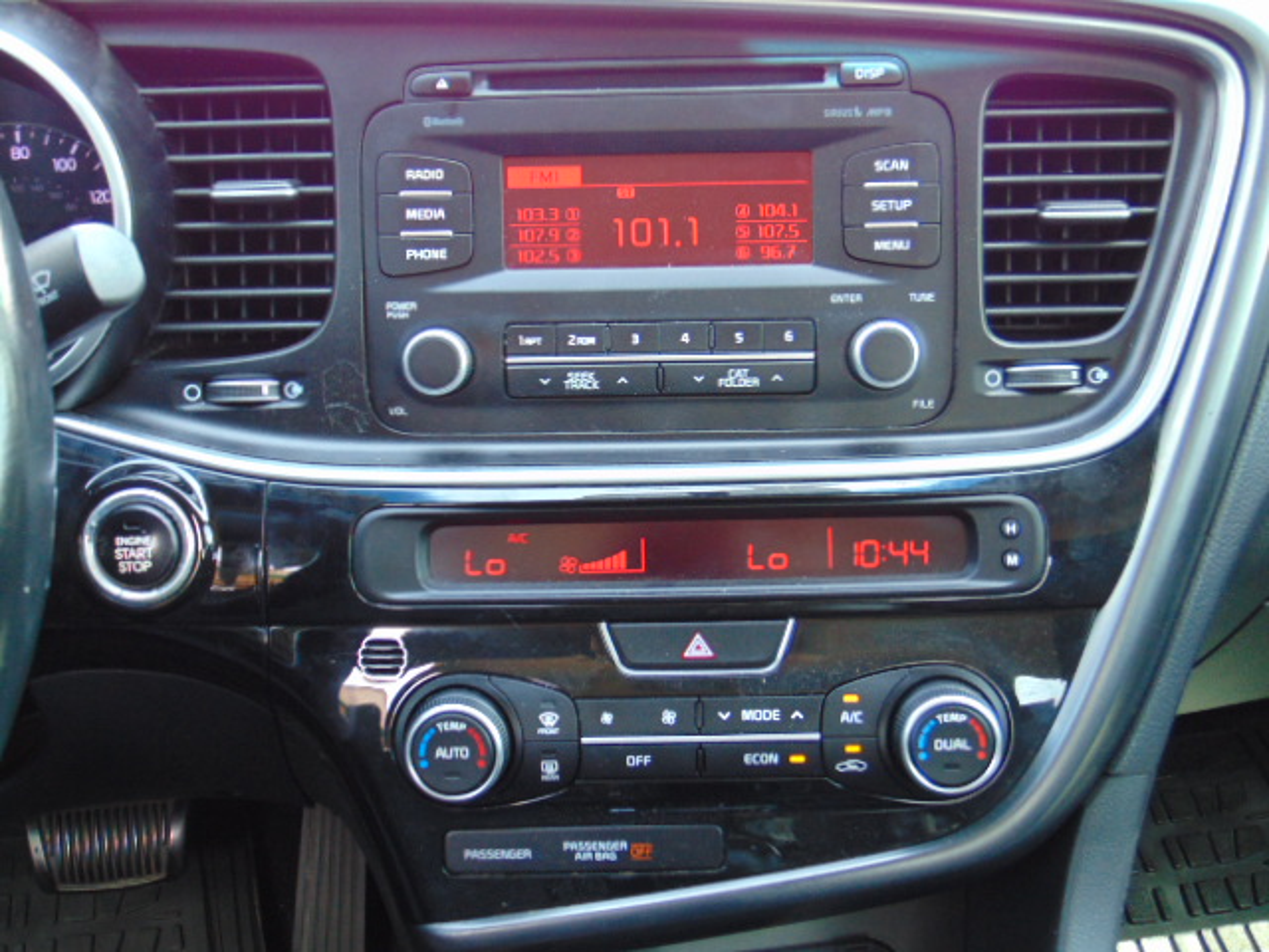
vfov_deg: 36.8
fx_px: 1430
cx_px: 634
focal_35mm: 39
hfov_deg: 47.9
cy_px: 476
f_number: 3.3
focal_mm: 6.9
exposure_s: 1/30
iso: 160
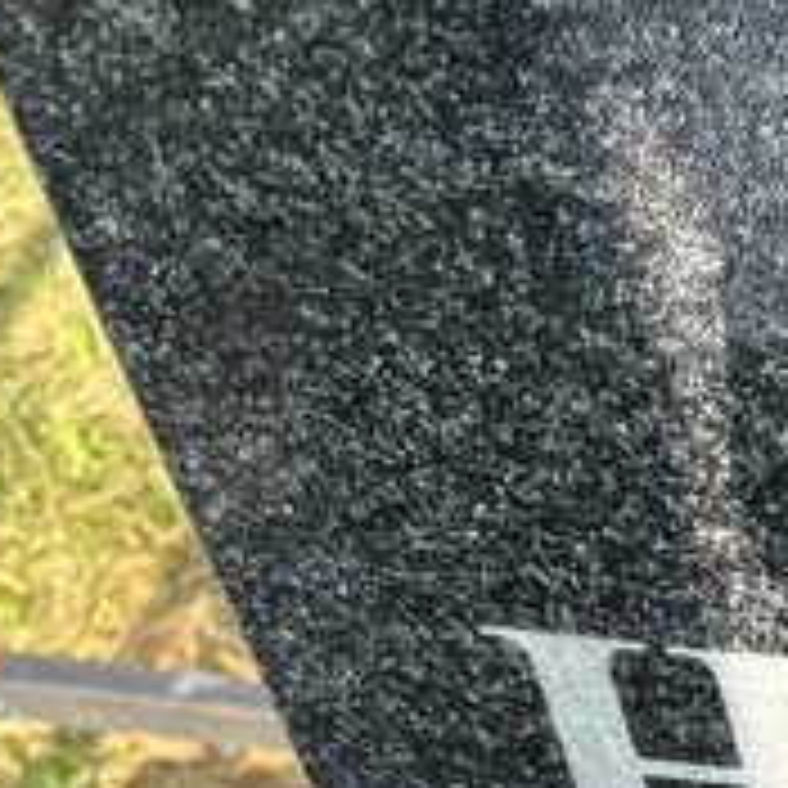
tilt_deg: -48.8
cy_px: 1085
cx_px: 1590
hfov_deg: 13.9
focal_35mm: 105
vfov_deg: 15.6
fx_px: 2704
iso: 50
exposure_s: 1/978
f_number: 1.6
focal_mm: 5.96
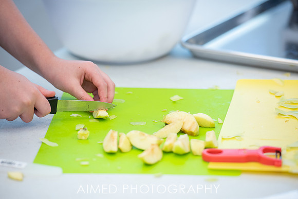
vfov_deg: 6.9
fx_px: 1656
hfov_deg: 10.3
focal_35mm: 200
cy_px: 100
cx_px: 149
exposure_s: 1/250
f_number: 4
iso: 640
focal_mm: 200
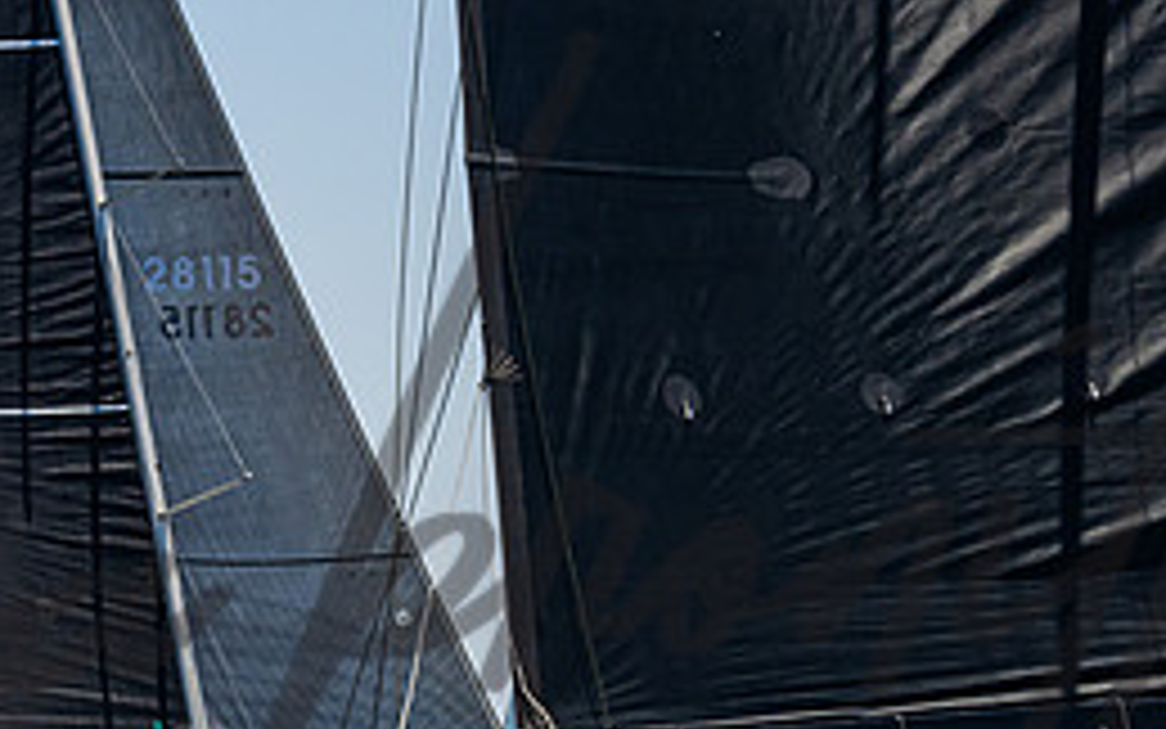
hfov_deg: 6.4
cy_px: 867
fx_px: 10457
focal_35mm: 329
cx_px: 751
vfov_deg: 4.0
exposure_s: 1/2500
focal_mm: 105
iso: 500
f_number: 8
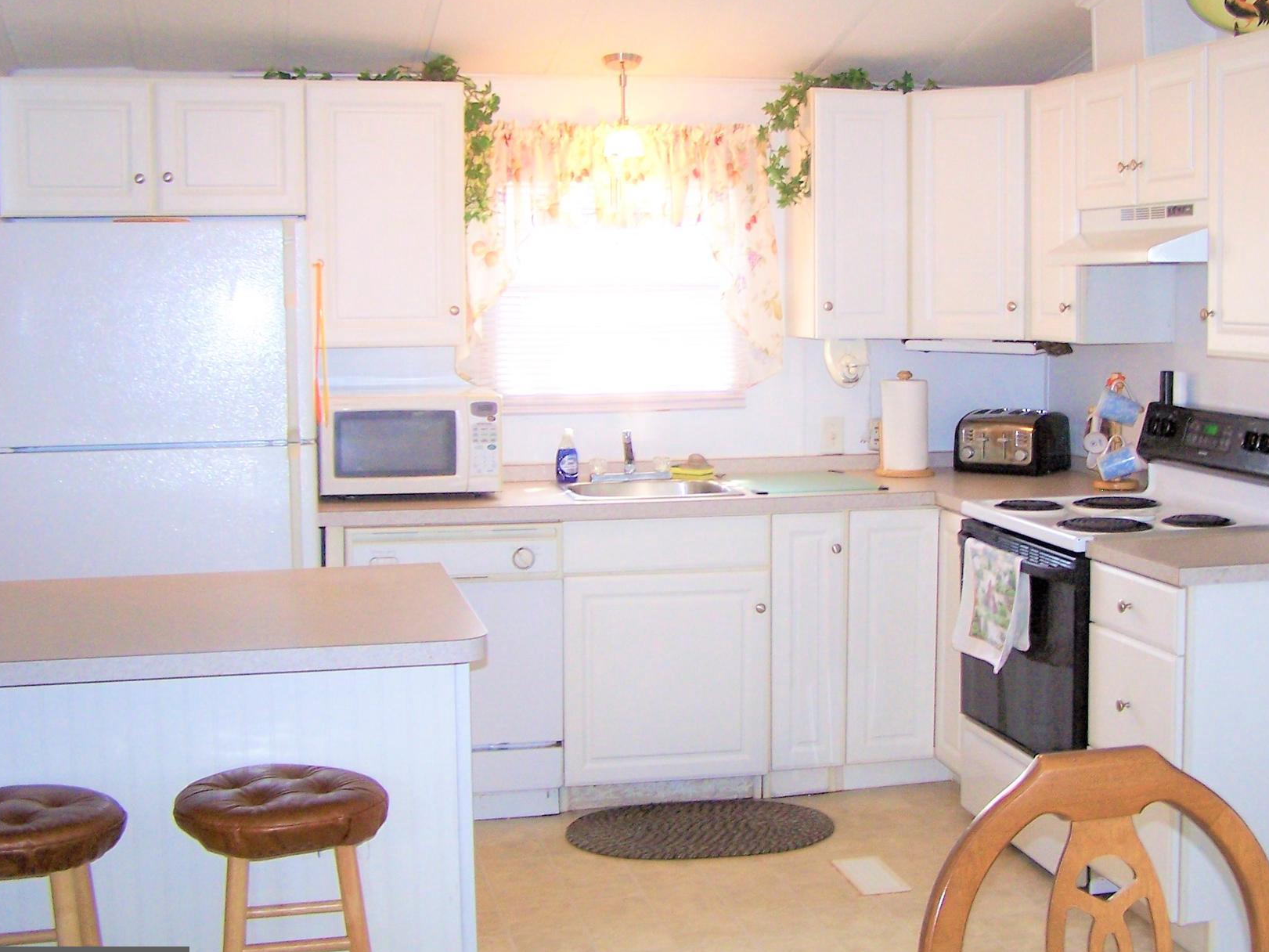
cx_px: 795
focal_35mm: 48
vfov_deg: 30.2
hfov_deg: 39.4
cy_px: 409
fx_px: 1760
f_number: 2.8
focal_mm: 6.3
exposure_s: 1/60
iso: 140
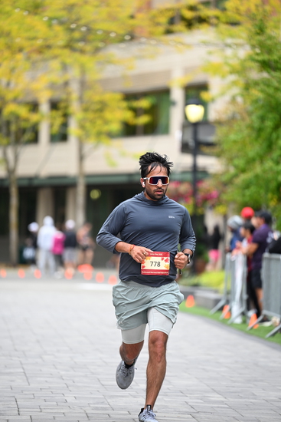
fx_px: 2223
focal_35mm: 190
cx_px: 140
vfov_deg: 10.8
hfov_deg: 7.2
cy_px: 211
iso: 800
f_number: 2.8
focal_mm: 190
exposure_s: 1/1600
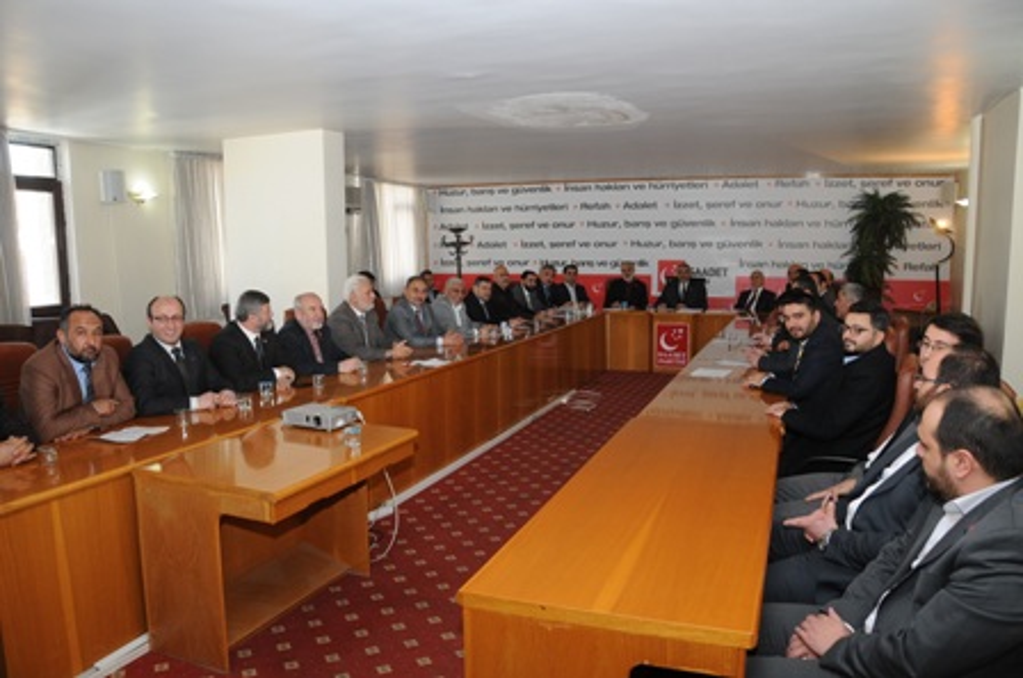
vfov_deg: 47.8
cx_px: 512
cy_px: 339
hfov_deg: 67.5
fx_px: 766
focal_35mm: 27
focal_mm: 18
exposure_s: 1/60
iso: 400
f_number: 5.6
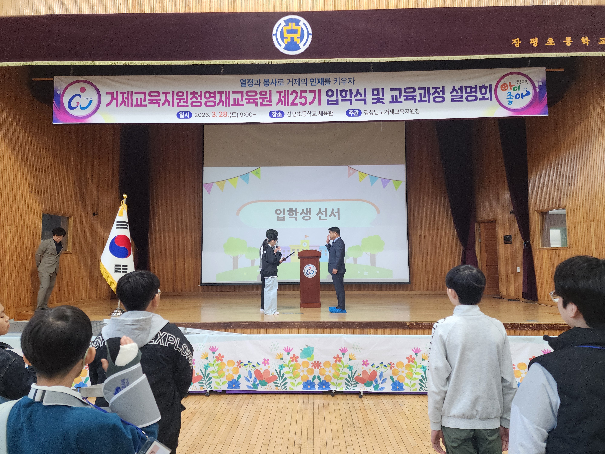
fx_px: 402
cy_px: 227
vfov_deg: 58.9
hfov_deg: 73.9
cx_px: 302
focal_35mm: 23
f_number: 1.8
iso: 200
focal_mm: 6.4
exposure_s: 1/120
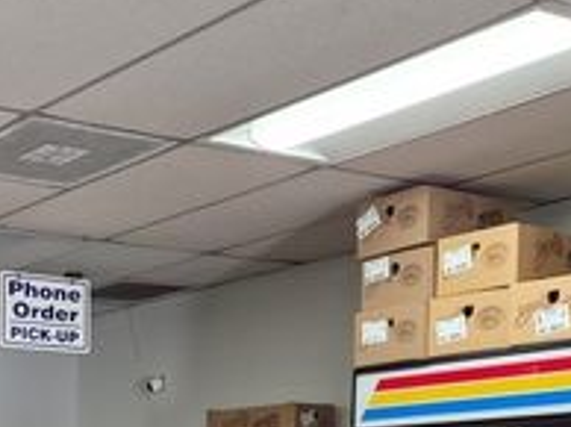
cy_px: 592
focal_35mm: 76
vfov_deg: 17.8
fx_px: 1252
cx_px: -106
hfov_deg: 23.6
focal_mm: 5.4
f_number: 1.8
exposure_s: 1/120
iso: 125
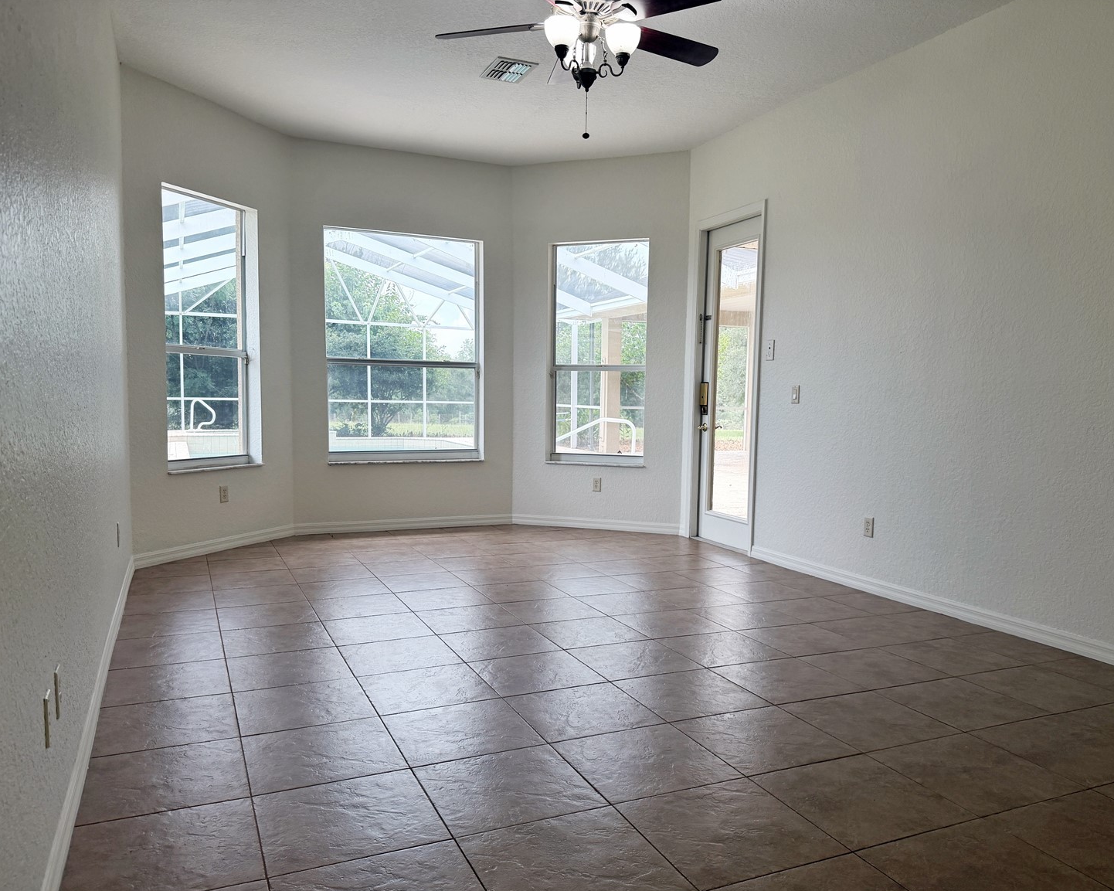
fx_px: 857
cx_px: 577
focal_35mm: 26
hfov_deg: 66.0
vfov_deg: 54.9
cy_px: 461
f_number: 1.78
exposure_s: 1/191
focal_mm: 6.76
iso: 100
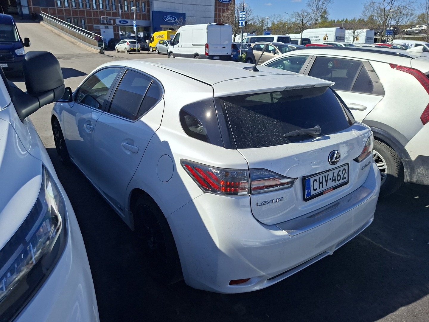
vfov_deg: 58.9
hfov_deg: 73.9
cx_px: 214
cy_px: 161
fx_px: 285
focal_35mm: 23
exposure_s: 1/4082
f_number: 1.8
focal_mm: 5.54
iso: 50
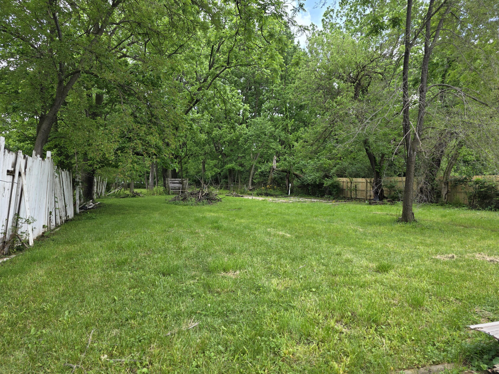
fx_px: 332
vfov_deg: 58.9
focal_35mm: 23
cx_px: 250
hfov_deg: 73.9
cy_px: 187
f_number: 1.7
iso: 50
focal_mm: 6.3
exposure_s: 1/359
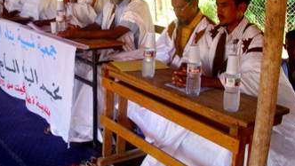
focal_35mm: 51
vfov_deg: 23.2
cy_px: 36
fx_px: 399
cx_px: 113
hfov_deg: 40.3
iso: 50
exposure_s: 1/98
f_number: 3
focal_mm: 6.2
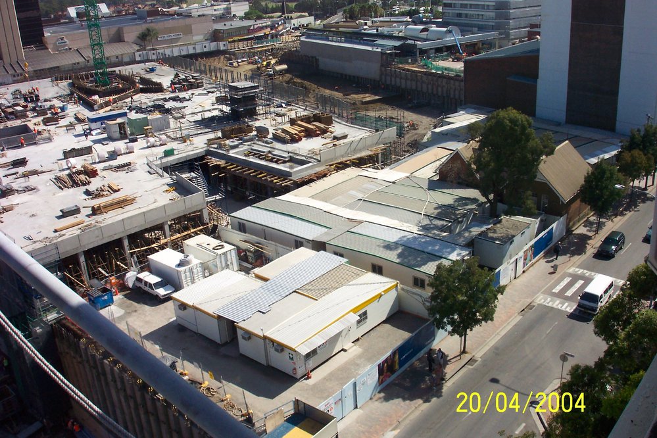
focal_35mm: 35
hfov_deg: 54.4
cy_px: 219
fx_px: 639
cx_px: 328
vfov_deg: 37.9
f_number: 9.5
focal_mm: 7.5
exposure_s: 1/180
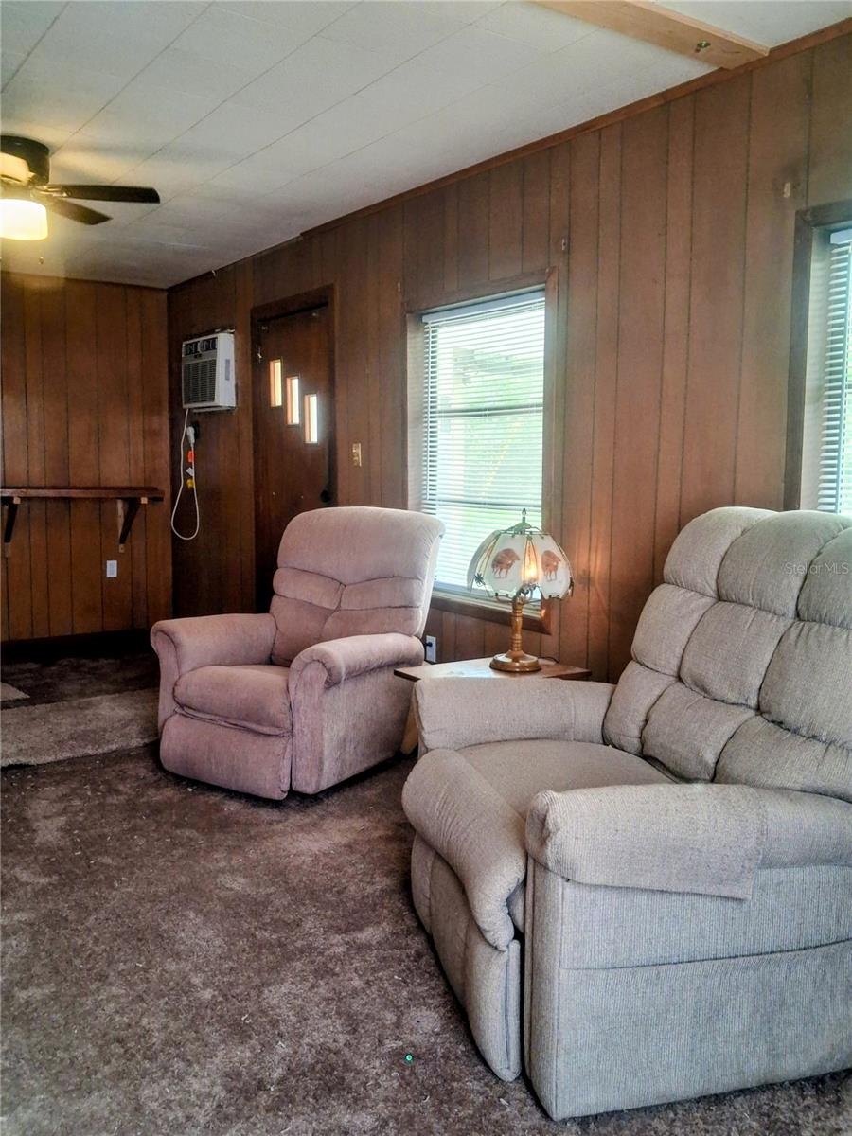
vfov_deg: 65.3
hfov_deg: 51.4
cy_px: 568
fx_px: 886
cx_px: 426
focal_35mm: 27
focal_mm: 4
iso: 200
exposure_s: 1/100
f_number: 1.8
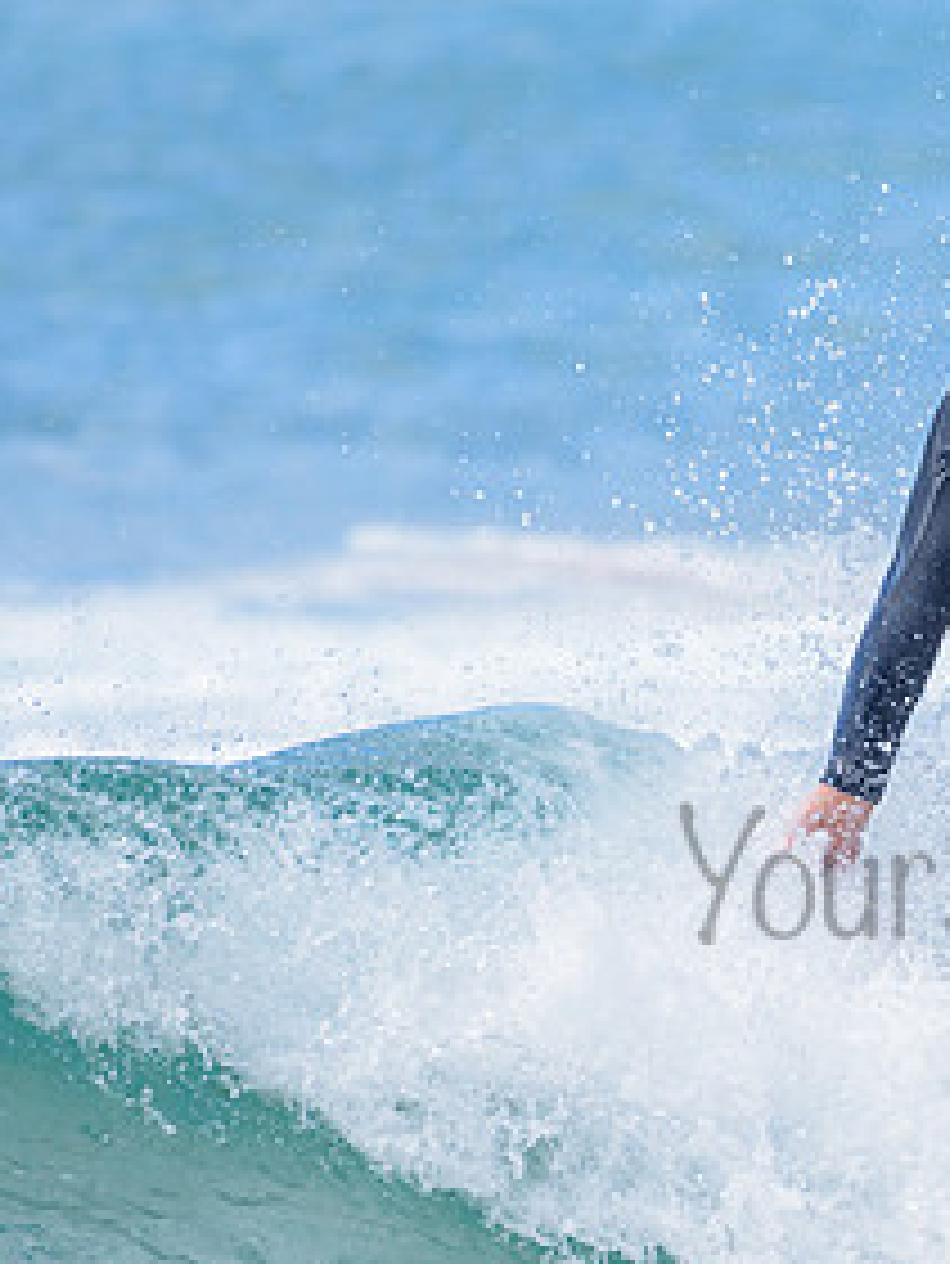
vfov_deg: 1.6
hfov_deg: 1.2
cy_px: 975
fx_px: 44499
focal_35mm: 1217
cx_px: 1325
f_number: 5.6
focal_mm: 500
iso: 400
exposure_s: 1/2000
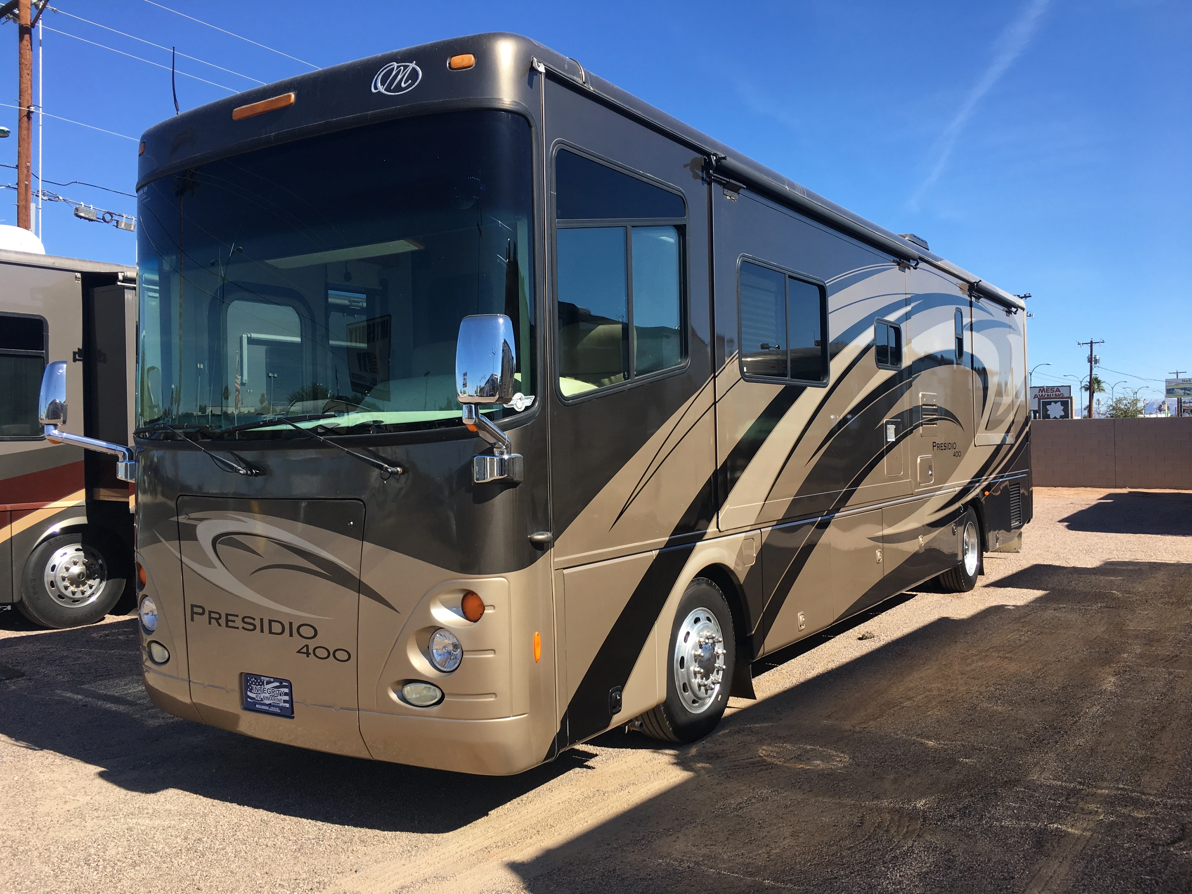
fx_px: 999
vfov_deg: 48.2
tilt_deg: +1.3
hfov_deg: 61.7
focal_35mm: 29
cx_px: 596
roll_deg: +0.2
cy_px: 447
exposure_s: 1/1068
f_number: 2.2
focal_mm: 4.15
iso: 25
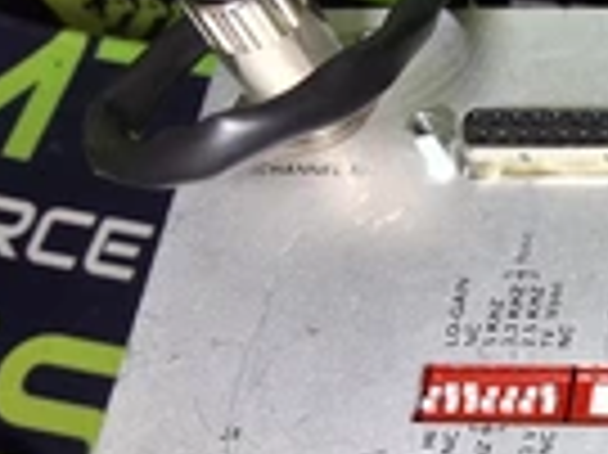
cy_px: 346
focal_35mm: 83
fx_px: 1457
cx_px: 874
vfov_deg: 17.6
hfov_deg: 20.6
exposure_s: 1/40
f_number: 1.9
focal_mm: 2.91
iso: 64
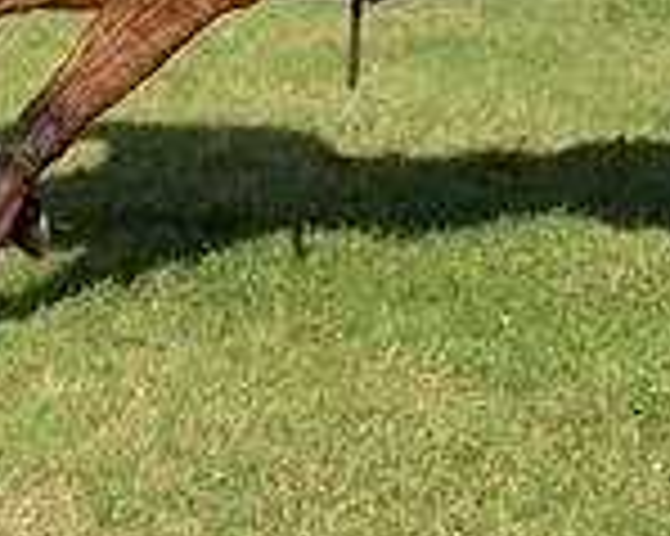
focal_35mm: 322
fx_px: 6381
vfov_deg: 4.8
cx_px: 1105
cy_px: -217
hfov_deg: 5.9
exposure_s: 1/1250
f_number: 4
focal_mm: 70
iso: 100
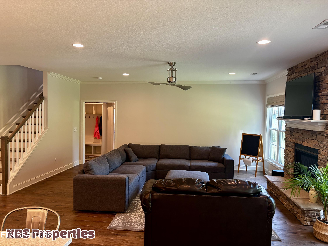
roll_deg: -0.8
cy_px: 123
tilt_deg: -2.0
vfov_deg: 53.1
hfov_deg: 67.3
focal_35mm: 26
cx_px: 164
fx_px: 246
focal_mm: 5.96
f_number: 1.6
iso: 125
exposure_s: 1/60
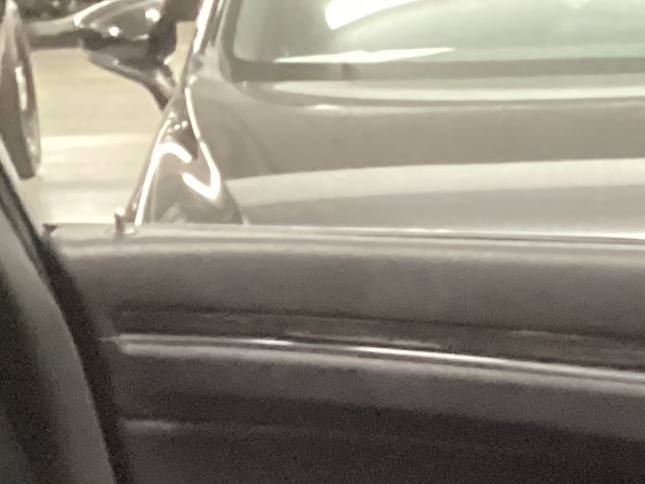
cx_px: 812
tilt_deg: -26.0
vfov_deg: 9.0
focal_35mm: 151
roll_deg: +0.8
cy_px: 1096
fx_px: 2815
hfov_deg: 12.7
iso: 640
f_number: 2.4
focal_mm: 3.3
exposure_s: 1/25
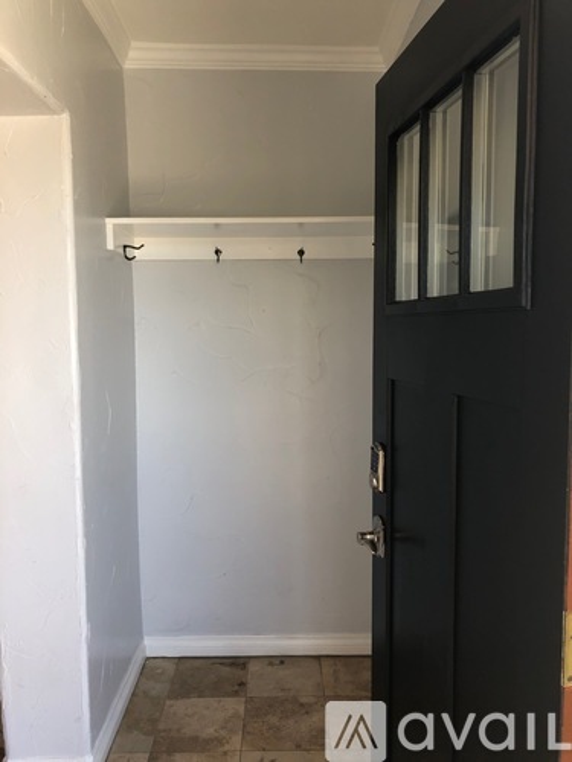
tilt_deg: -4.2
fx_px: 617
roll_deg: +0.6
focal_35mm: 28
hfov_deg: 49.7
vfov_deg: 63.4
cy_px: 381
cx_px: 286
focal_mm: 4
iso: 50
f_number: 1.8
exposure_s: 1/120
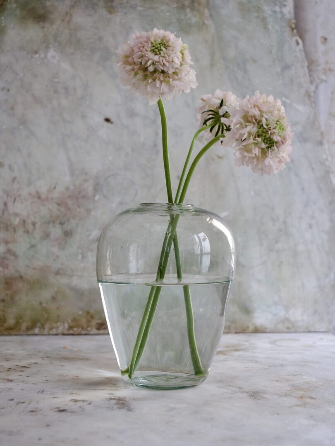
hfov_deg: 30.3
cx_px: 168
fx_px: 619
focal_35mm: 48
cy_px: 223
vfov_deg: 39.7
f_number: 3.5
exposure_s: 1/60
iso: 250
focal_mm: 24
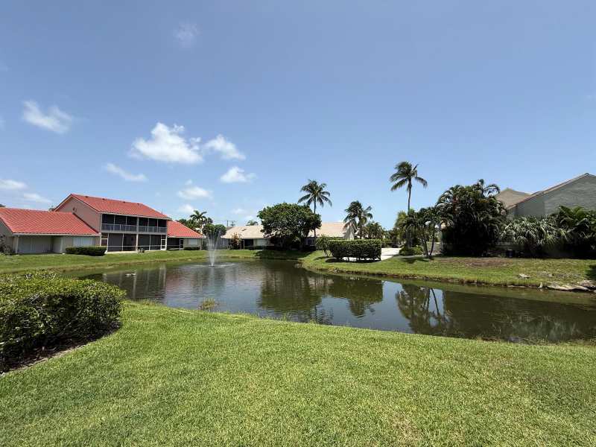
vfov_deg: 85.7
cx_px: 298
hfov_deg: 102.1
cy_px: 224
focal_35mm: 14
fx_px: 241
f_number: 2.2
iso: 50
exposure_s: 1/2717
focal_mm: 2.22
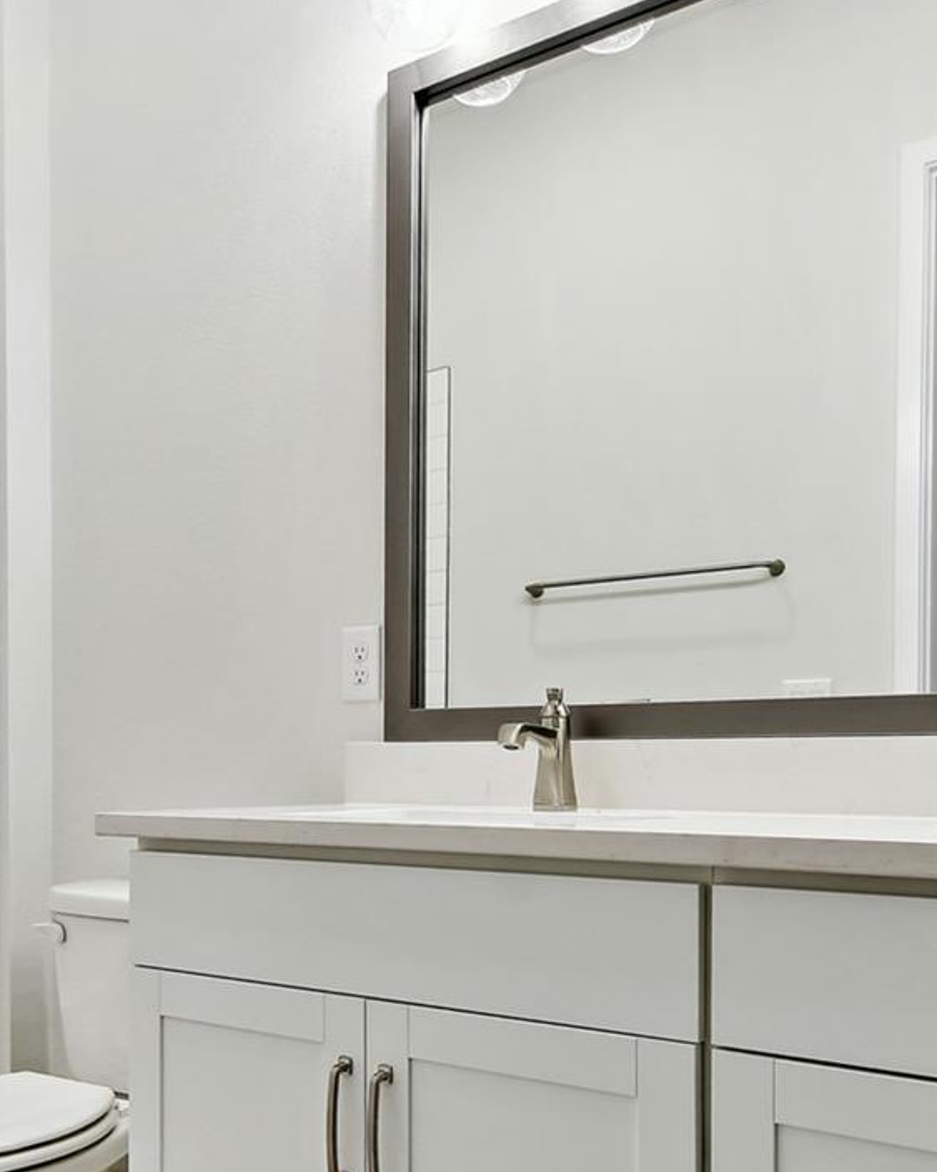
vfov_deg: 54.6
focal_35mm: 32
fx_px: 1110
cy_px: 774
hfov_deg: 45.4
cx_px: 348
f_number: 7.1
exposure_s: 1/25
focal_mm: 10
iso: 100
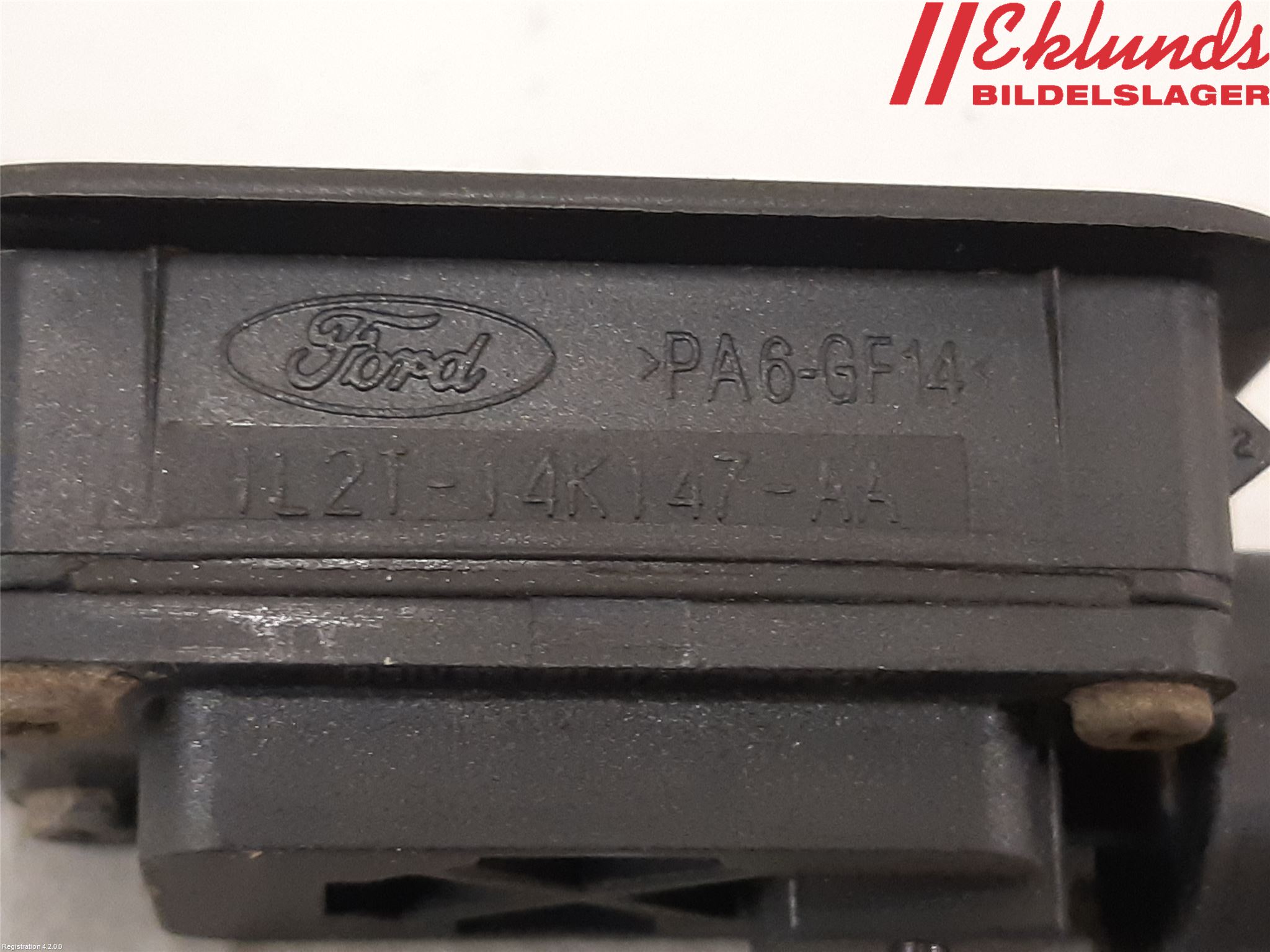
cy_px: 476
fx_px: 954
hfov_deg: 67.3
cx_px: 635
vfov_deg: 53.1
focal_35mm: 26
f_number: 1.7
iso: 250
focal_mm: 3.93
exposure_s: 1/25
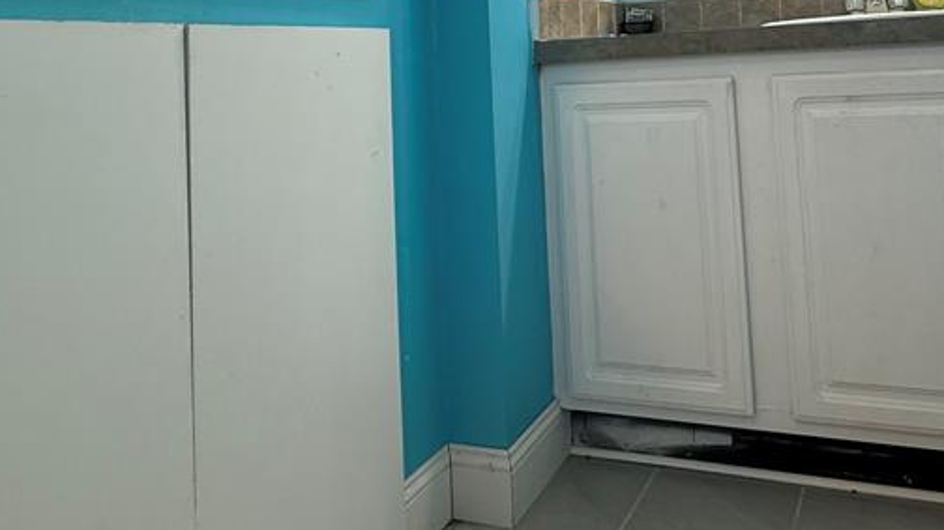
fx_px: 776
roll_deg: +3.3
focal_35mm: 31
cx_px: 652
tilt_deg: +3.0
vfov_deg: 34.5
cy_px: 7
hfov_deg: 60.7
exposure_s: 1/120
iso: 160
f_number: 2.2
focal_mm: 2.22
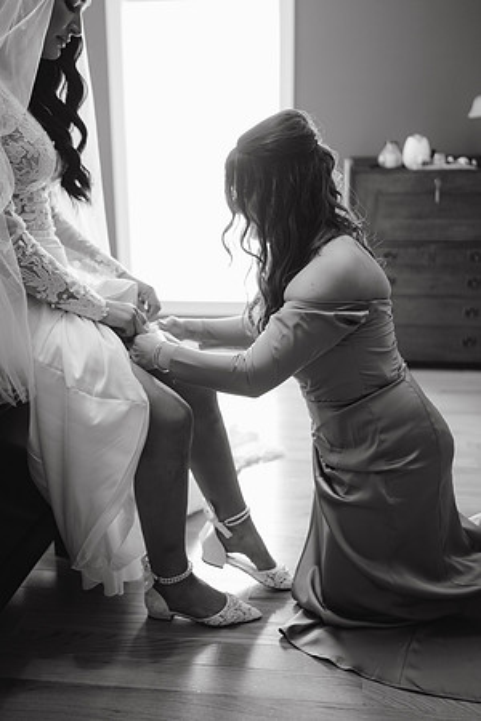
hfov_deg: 37.9
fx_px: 701
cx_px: 240
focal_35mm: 35
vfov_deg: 54.4
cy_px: 360
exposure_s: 1/125
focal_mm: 35
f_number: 1.8
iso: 640
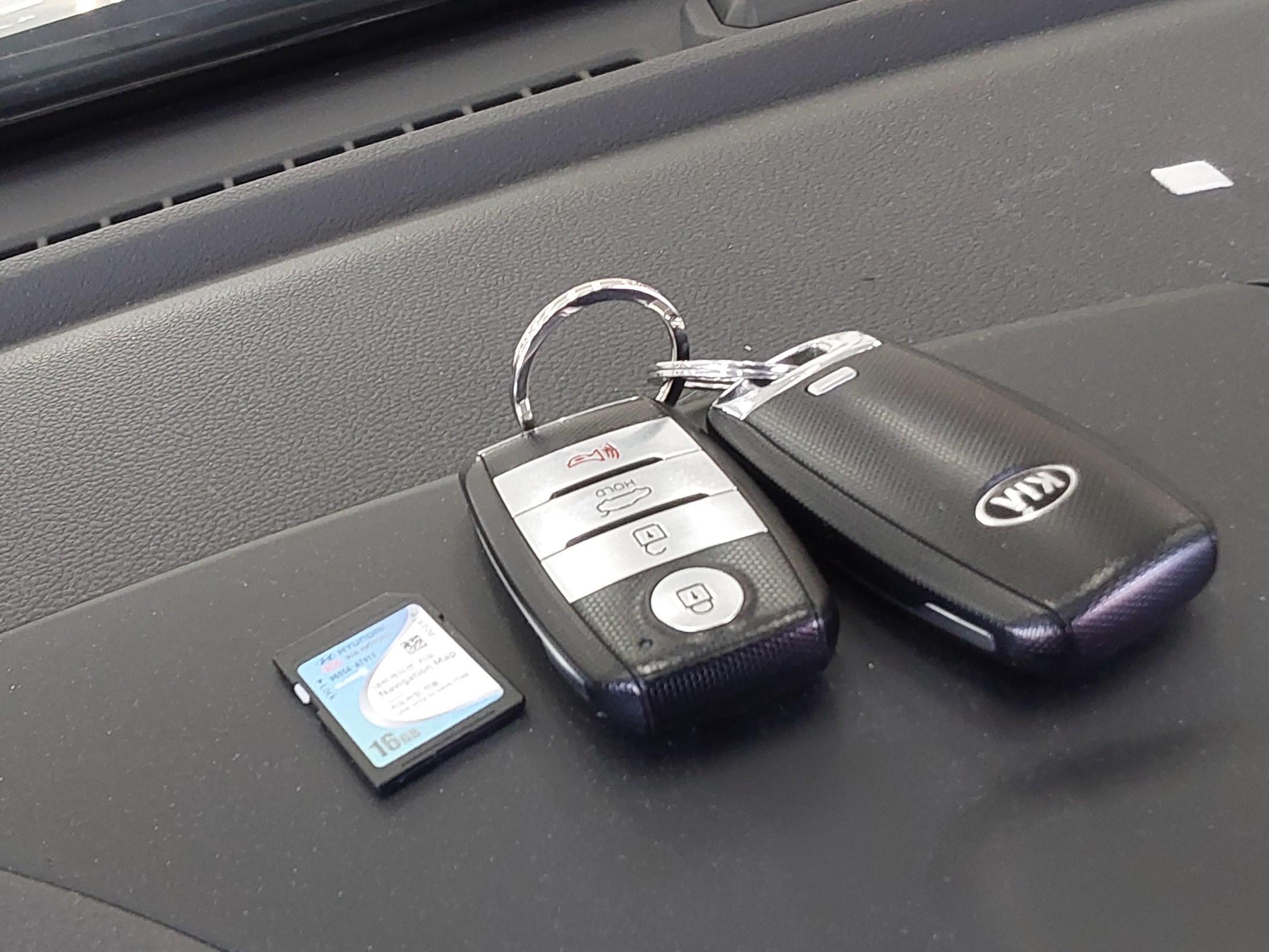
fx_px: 1540
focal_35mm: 42
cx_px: 418
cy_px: 453
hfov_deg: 44.1
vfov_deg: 34.3
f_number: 1.9
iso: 200
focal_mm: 2.91
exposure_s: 1/60
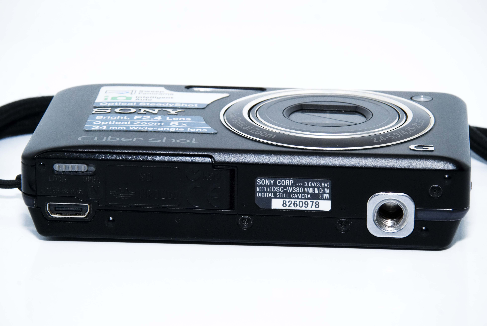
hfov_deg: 13.0
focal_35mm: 158
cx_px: 244
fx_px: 2133
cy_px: 163
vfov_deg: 8.7
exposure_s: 1/125
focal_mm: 105
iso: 400
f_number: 16
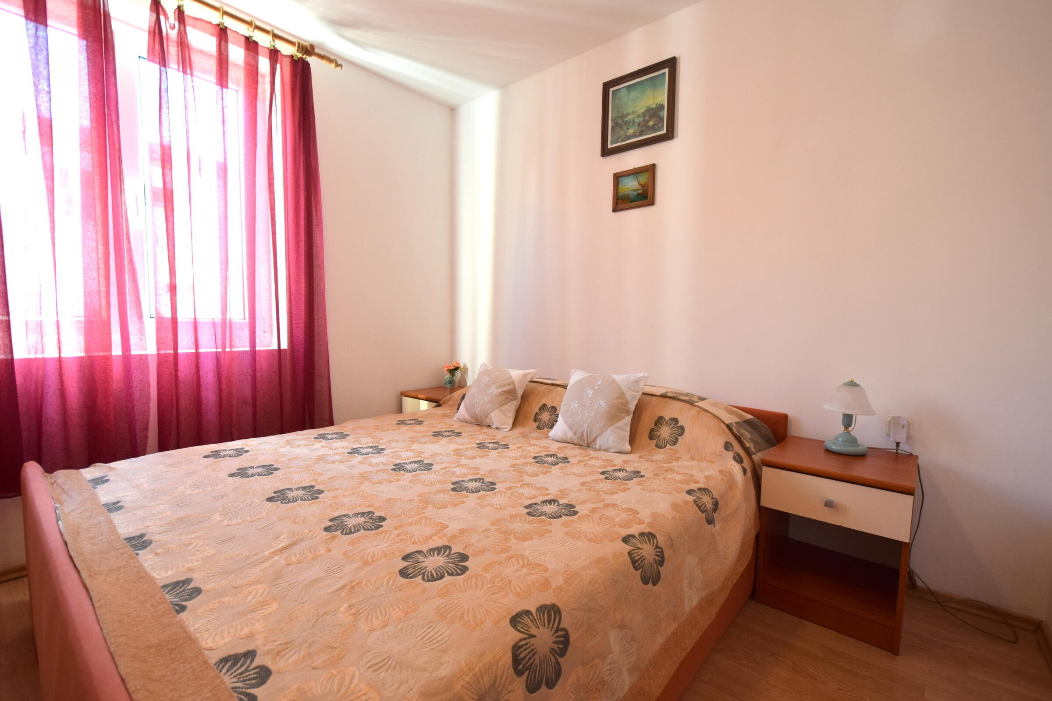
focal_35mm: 15
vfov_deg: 77.3
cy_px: 350
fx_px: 438
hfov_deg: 100.4
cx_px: 526
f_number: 4
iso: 400
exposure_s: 1/60
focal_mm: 10
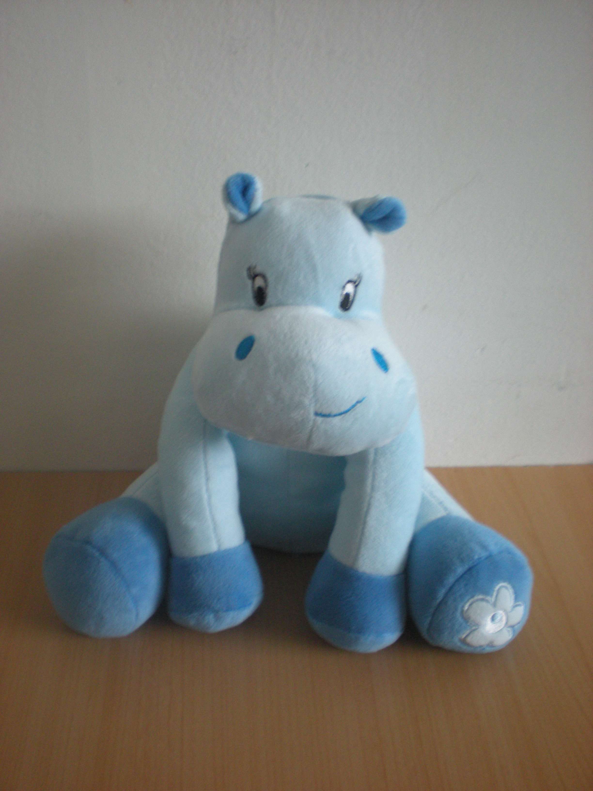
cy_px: 396
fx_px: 868
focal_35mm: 38
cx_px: 296
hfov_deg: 37.7
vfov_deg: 49.0
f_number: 3.1
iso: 200
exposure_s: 1/17.6
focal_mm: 6.3
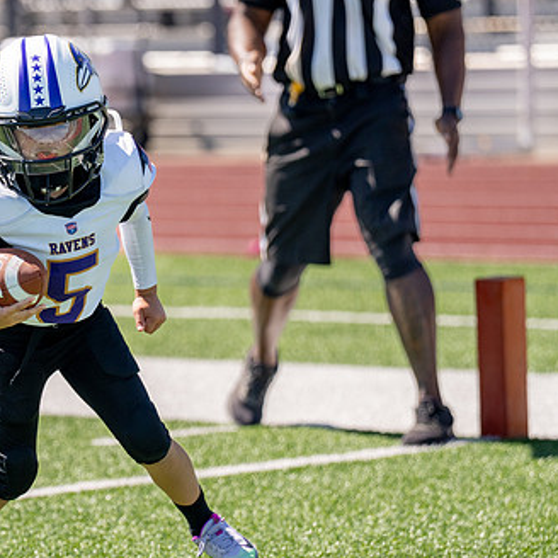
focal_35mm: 309
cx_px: 0
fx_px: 5635
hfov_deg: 5.7
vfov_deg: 5.7
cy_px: 321
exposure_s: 1/4000
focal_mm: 144
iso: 200
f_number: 2.8
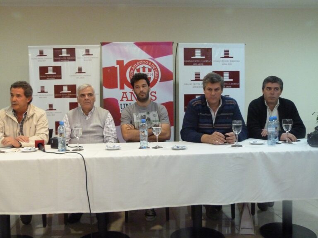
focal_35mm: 34
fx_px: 312
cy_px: 119
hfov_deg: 54.0
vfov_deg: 41.8
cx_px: 159
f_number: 3
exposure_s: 1/50
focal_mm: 6.1
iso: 800
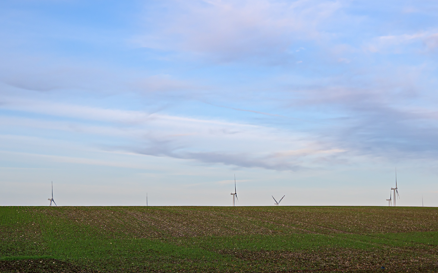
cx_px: 223
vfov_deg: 25.1
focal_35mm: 52
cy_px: 146
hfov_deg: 39.2
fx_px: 615
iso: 200
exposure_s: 1/125
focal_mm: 33
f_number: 8
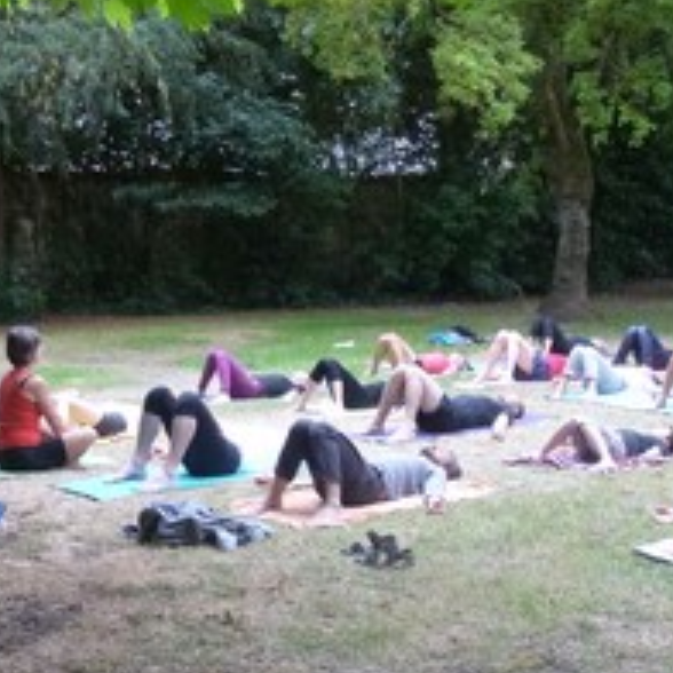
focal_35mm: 54
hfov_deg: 31.1
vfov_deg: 31.0
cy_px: 515
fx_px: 1188
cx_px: 498
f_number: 3.1
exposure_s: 1/50
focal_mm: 4.5
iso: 400
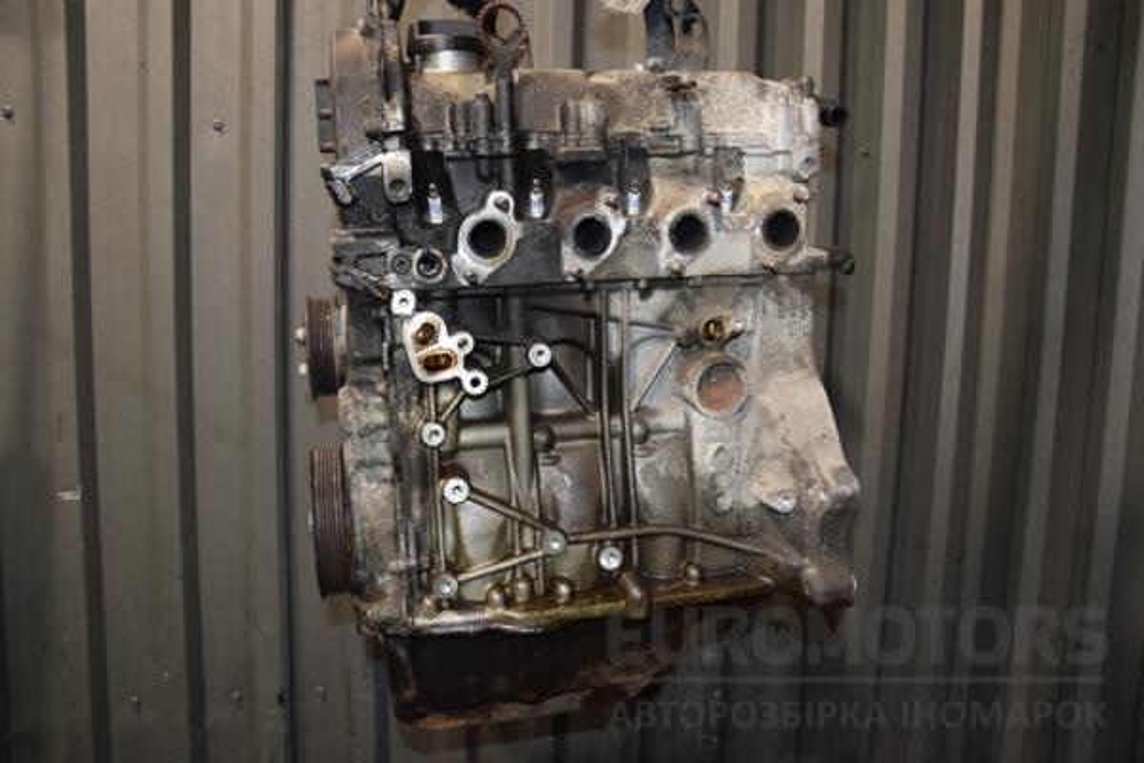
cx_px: 572
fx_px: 858
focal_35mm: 27
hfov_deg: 67.4
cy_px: 382
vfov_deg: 47.9
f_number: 5
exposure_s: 1/60
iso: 800
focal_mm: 18
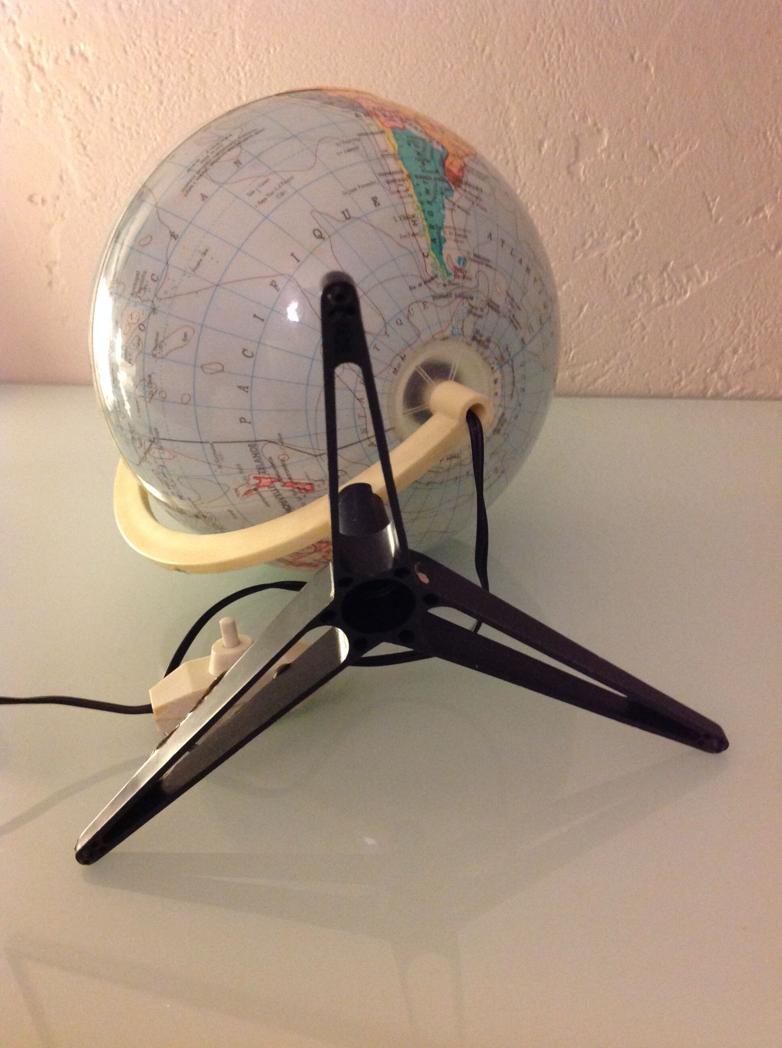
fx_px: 1057
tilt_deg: -27.8
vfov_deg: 52.7
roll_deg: +9.5
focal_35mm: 35
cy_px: 524
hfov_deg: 40.6
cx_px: 391
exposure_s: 1/17
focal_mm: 4.28
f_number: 2.4
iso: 250
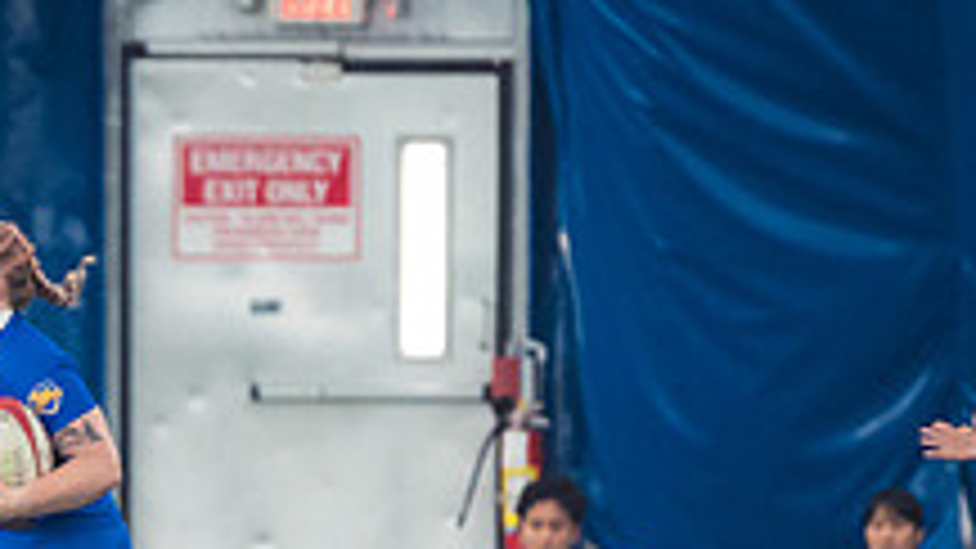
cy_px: 534
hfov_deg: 2.5
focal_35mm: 881
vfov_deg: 1.4
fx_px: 22797
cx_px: -55
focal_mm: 200
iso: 3600
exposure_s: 1/320
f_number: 2.8
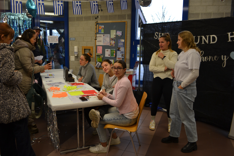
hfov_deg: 67.4
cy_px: 78
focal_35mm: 27
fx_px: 175
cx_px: 117
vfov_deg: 47.9
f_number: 3.5
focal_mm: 18
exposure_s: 1/50
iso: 400
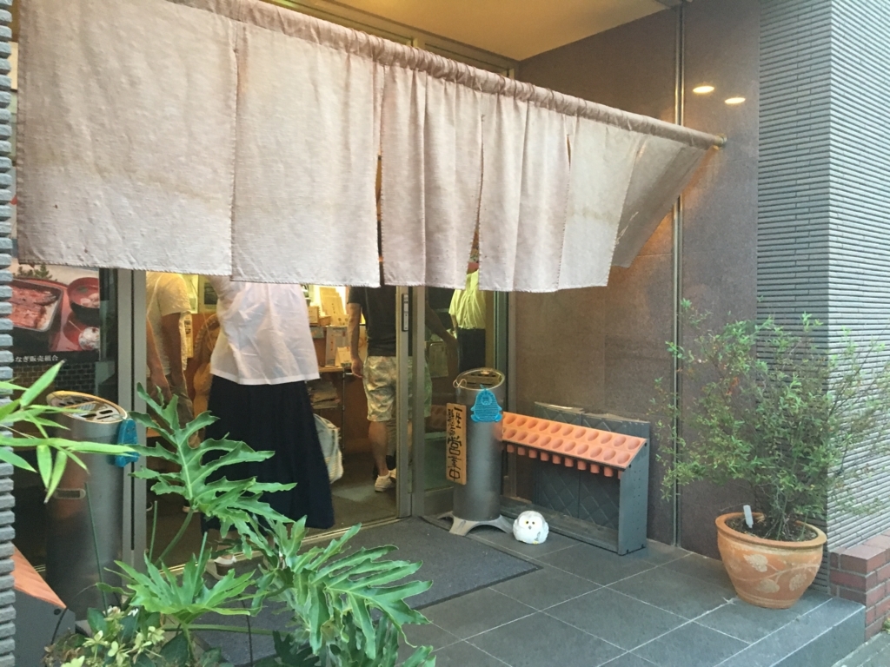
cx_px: 445
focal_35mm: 29
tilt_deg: -2.0
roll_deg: +1.4
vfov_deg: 48.2
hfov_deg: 61.7
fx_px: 746
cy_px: 334
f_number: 2.2
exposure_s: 1/24
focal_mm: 4.15
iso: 200
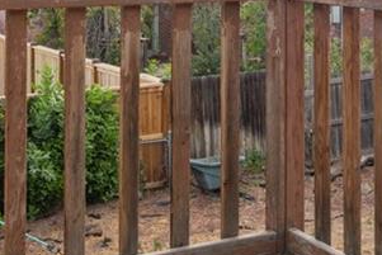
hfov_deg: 23.2
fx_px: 902
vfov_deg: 15.6
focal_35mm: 85
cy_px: -37
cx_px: 355
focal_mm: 16
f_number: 4
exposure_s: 1/60
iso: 100
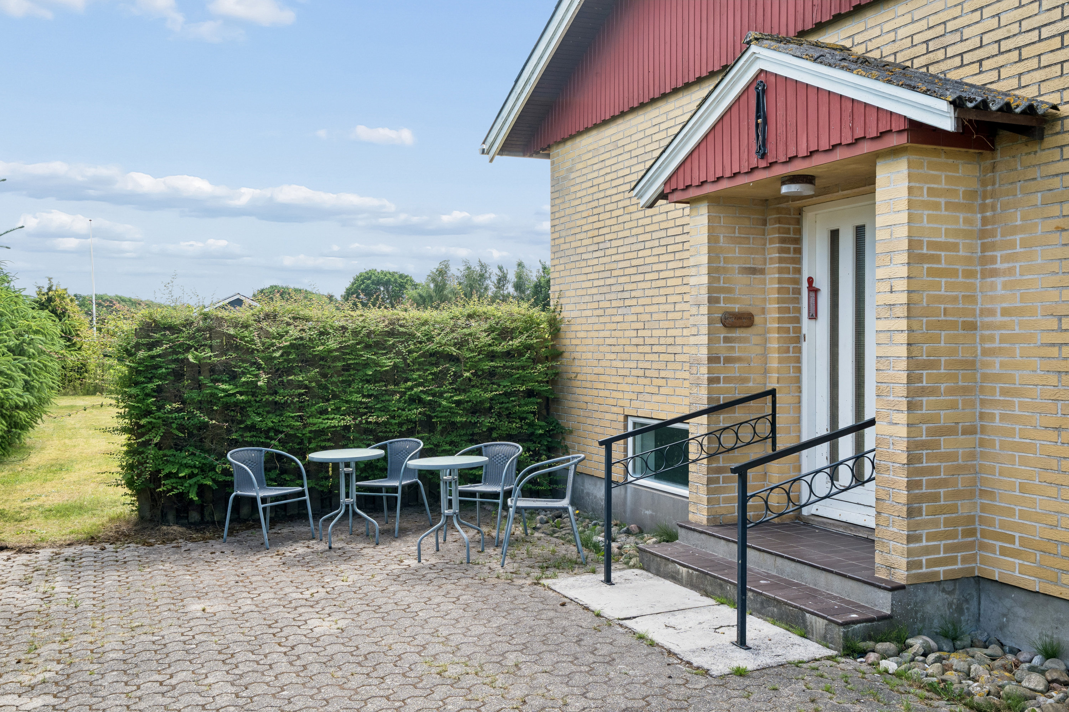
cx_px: 534
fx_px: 1010
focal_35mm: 34
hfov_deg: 55.8
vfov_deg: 38.9
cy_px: 356
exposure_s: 1/50
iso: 200
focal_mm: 34
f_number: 16
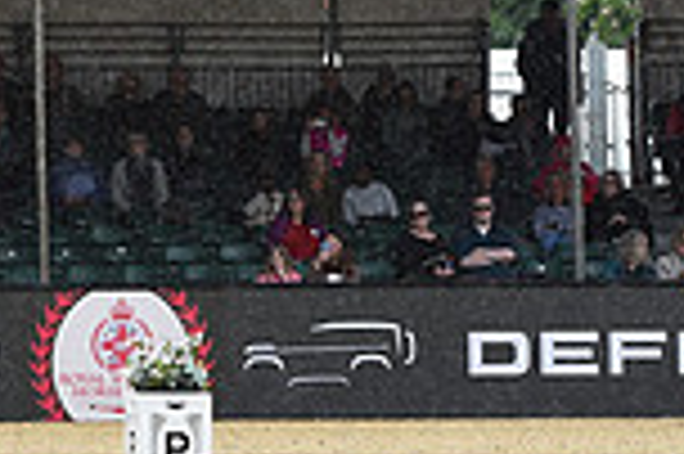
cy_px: -58
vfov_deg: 3.5
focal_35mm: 388
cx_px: -580
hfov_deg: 5.2
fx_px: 7364
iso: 450
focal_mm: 102
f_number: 5
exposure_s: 1/1250
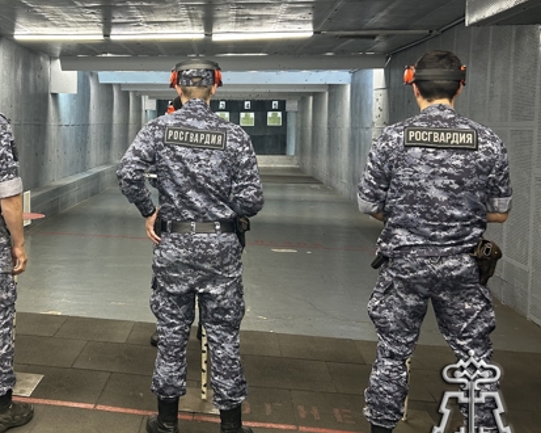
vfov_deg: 36.2
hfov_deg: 42.8
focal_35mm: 41
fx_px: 656
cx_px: 108
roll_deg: -1.1
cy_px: 159
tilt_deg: -2.5
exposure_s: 1/50
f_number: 1.5
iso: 125
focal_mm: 5.7
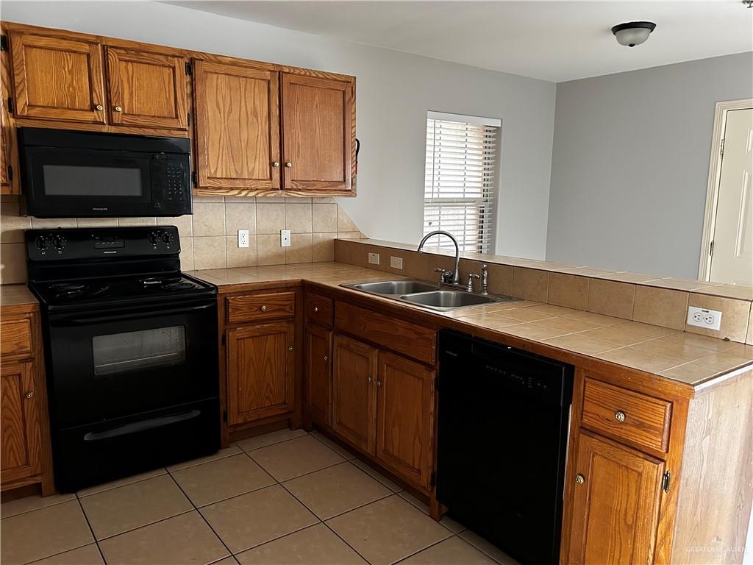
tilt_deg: -9.7
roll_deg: -1.1
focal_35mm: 26
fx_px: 566
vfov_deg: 53.1
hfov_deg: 67.3
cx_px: 376
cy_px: 282
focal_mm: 5.7
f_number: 1.5
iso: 500
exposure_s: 1/47
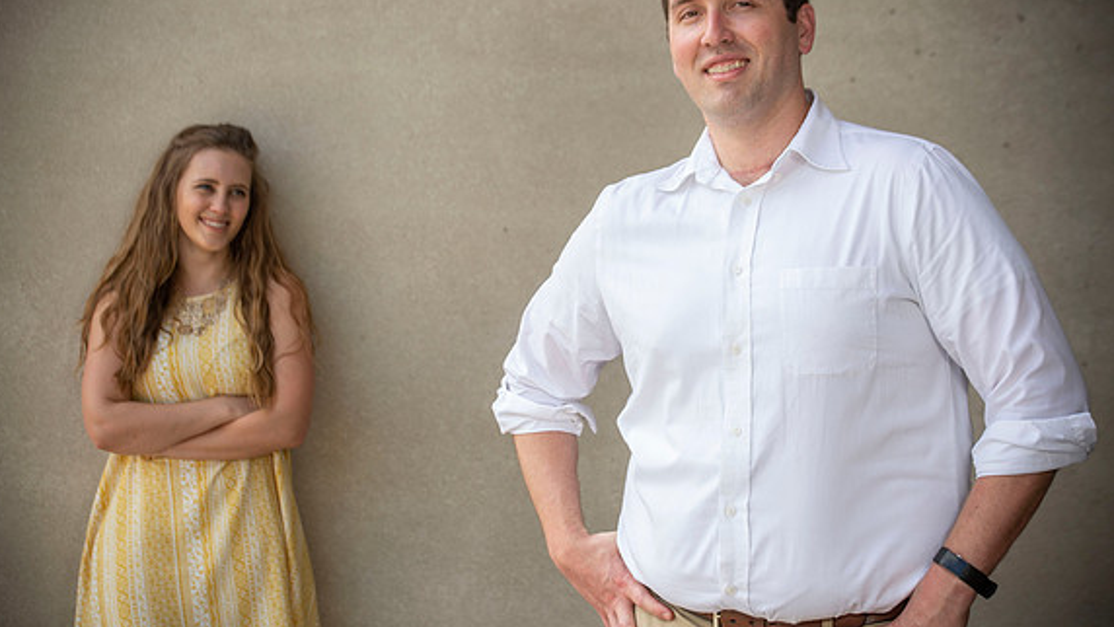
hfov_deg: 24.5
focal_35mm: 87
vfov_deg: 13.9
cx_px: 553
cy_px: 290
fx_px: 2570
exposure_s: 1/250
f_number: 6.3
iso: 250
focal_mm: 82
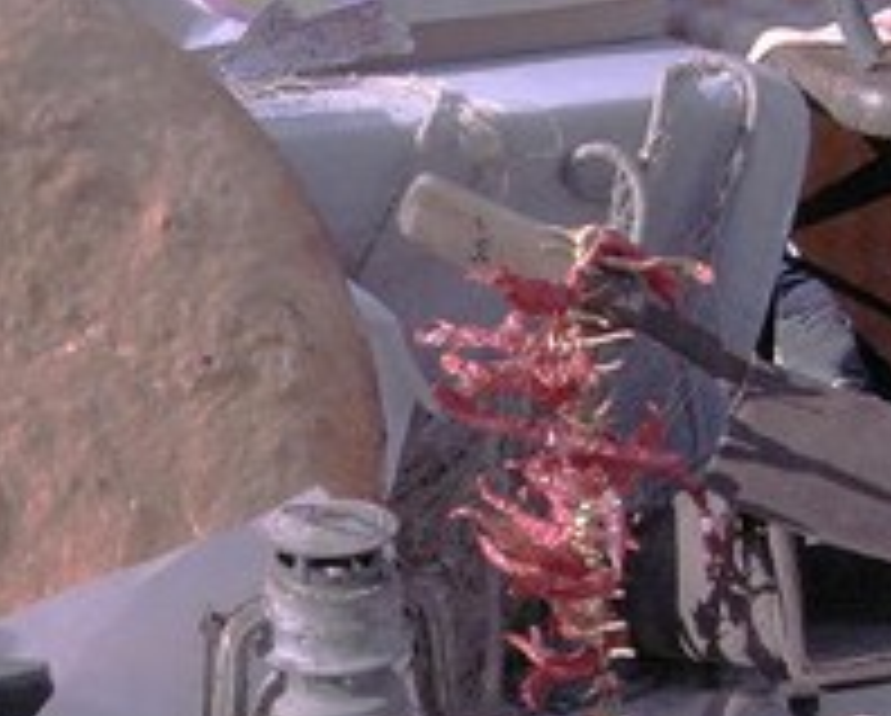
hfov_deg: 15.2
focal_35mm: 126
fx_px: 3328
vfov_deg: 12.1
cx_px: 279
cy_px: 784
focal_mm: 10.3
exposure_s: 1/500
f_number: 7.1
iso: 200
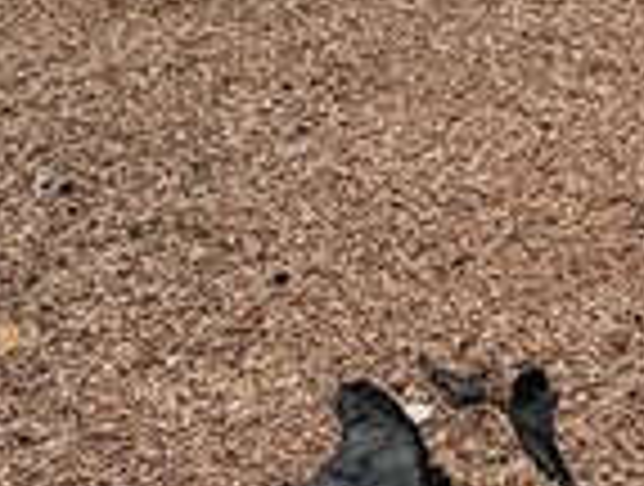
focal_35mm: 100
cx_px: 955
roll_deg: +2.8
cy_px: -954
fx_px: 1865
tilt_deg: +1.5
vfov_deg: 10.6
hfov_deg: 17.6
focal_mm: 2.22
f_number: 2.2
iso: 20
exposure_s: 1/2237
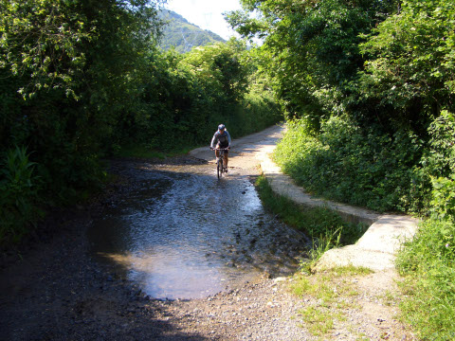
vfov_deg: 40.7
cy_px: 170
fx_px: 460
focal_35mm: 35
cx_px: 228
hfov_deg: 52.6
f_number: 2.6
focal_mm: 5.8
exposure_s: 1/320
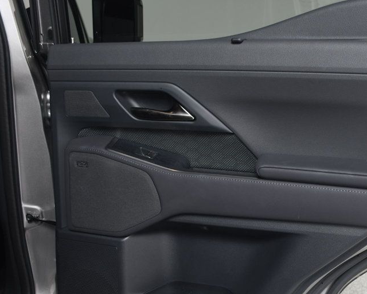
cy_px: 186
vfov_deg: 33.3
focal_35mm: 45
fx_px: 489
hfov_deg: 40.5
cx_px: 255
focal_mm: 20
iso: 100
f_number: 4.5
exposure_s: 1/200
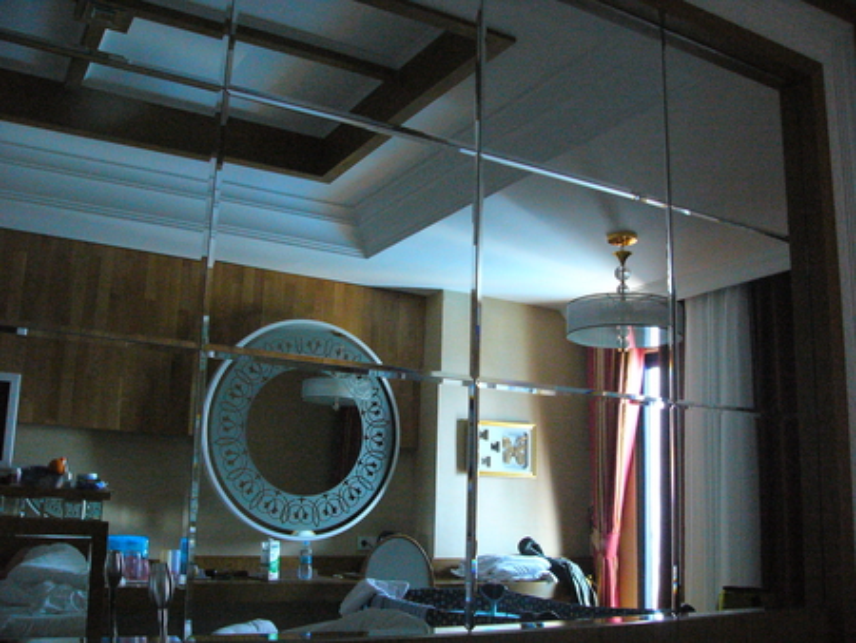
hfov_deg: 51.3
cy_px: 322
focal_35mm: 36
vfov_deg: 39.7
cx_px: 428
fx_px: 891
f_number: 2.8
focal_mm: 6
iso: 400
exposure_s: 1/30
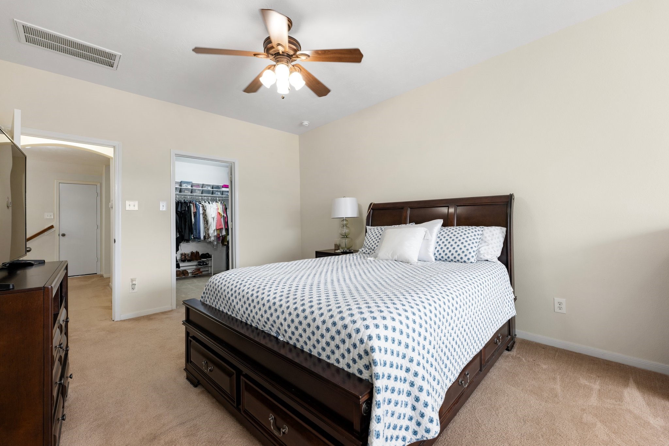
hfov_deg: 104.2
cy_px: 223
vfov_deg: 81.2
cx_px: 334
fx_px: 260
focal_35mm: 14
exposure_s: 1/6
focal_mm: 14
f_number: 7.1
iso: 320
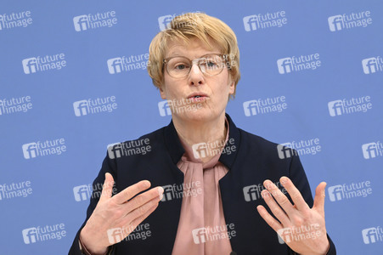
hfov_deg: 19.5
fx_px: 1116
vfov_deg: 13.0
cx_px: 192
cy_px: 128
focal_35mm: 105
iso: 4000
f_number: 5.6
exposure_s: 1/640
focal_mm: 105
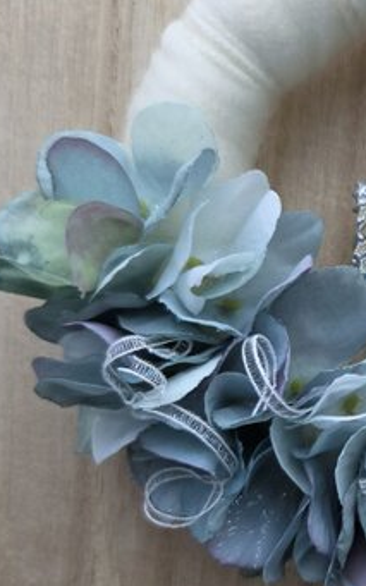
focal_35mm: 61
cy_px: 346
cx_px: 448
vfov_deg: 33.4
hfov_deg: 19.9
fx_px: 974
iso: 200
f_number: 1.8
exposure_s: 1/100
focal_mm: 5.4
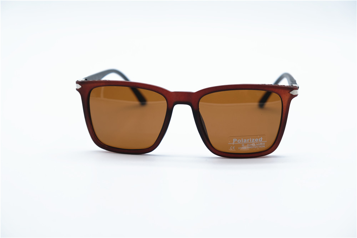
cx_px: 178
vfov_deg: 20.3
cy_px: 119
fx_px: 664
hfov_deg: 30.1
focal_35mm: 67
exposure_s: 1/180
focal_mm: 44.4
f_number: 5
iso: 160
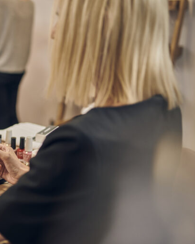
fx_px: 476
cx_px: -36
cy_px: 105
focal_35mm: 66
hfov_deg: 21.6
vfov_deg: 28.7
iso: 160
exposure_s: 1/125
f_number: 1.6
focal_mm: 35
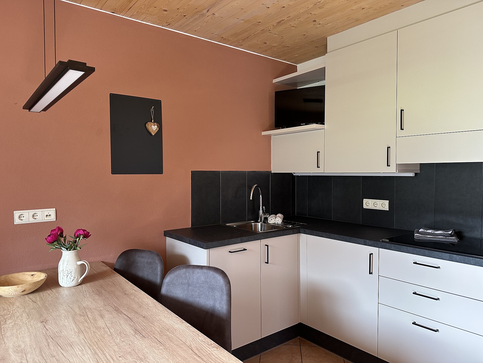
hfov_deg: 71.6
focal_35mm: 24
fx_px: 335
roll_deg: -0.2
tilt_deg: -2.0
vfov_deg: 56.8
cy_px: 182
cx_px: 242
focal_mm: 6.86
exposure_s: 1/60
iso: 250
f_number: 1.78
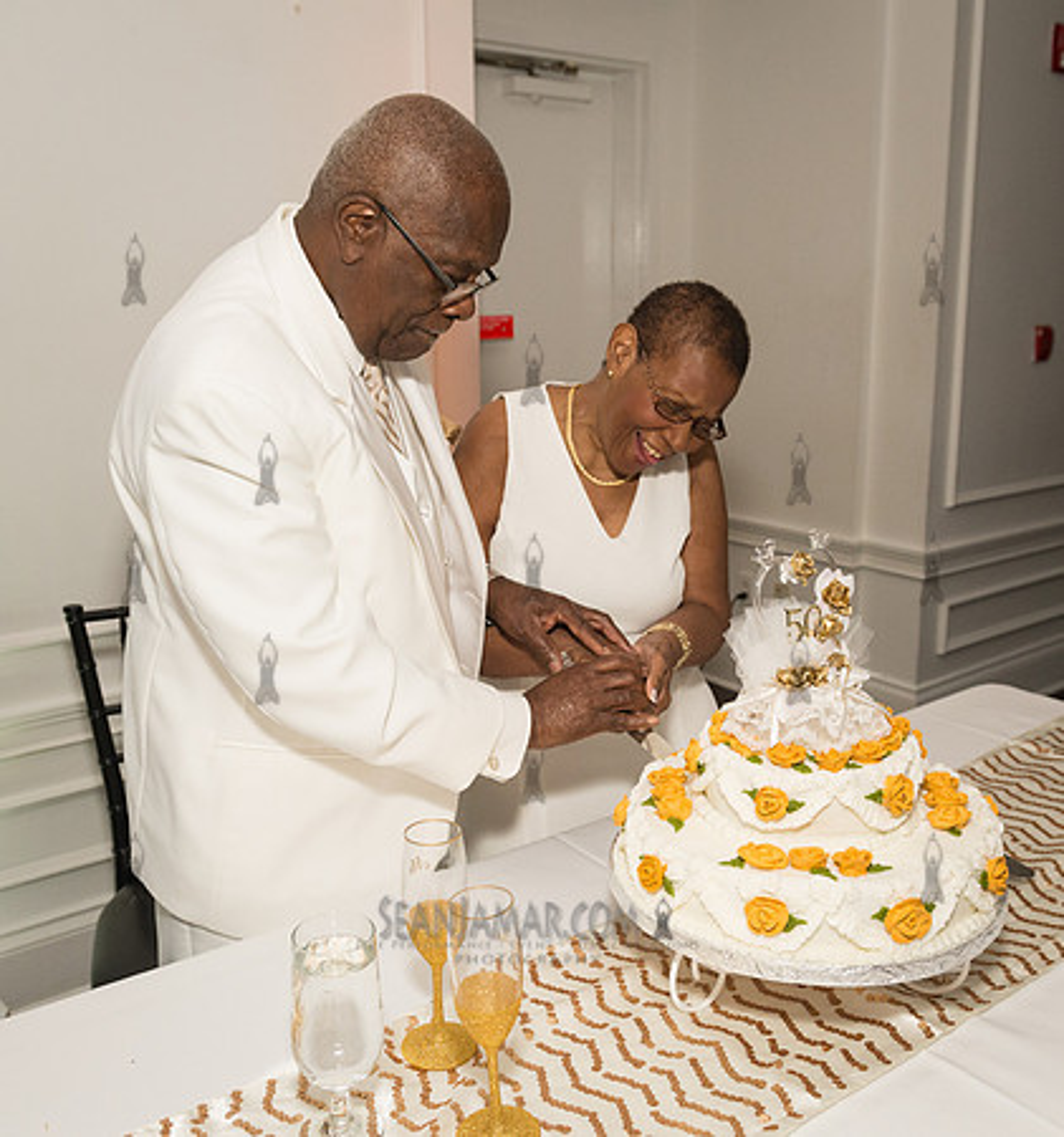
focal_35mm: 34
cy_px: 569
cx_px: 565
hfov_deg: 46.7
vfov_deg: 49.6
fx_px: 1232
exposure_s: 1/800
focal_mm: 26
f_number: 4.5
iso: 2500
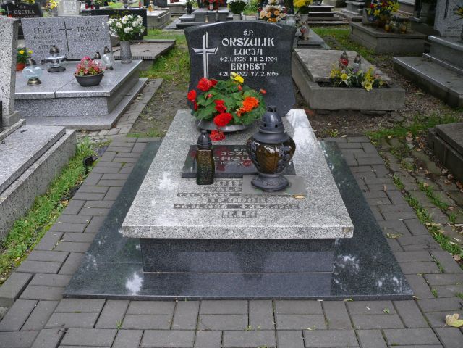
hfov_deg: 52.6
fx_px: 468
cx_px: 232
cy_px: 174
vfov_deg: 40.7
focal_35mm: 35
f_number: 2.8
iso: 100
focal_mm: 7.4
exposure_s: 1/100
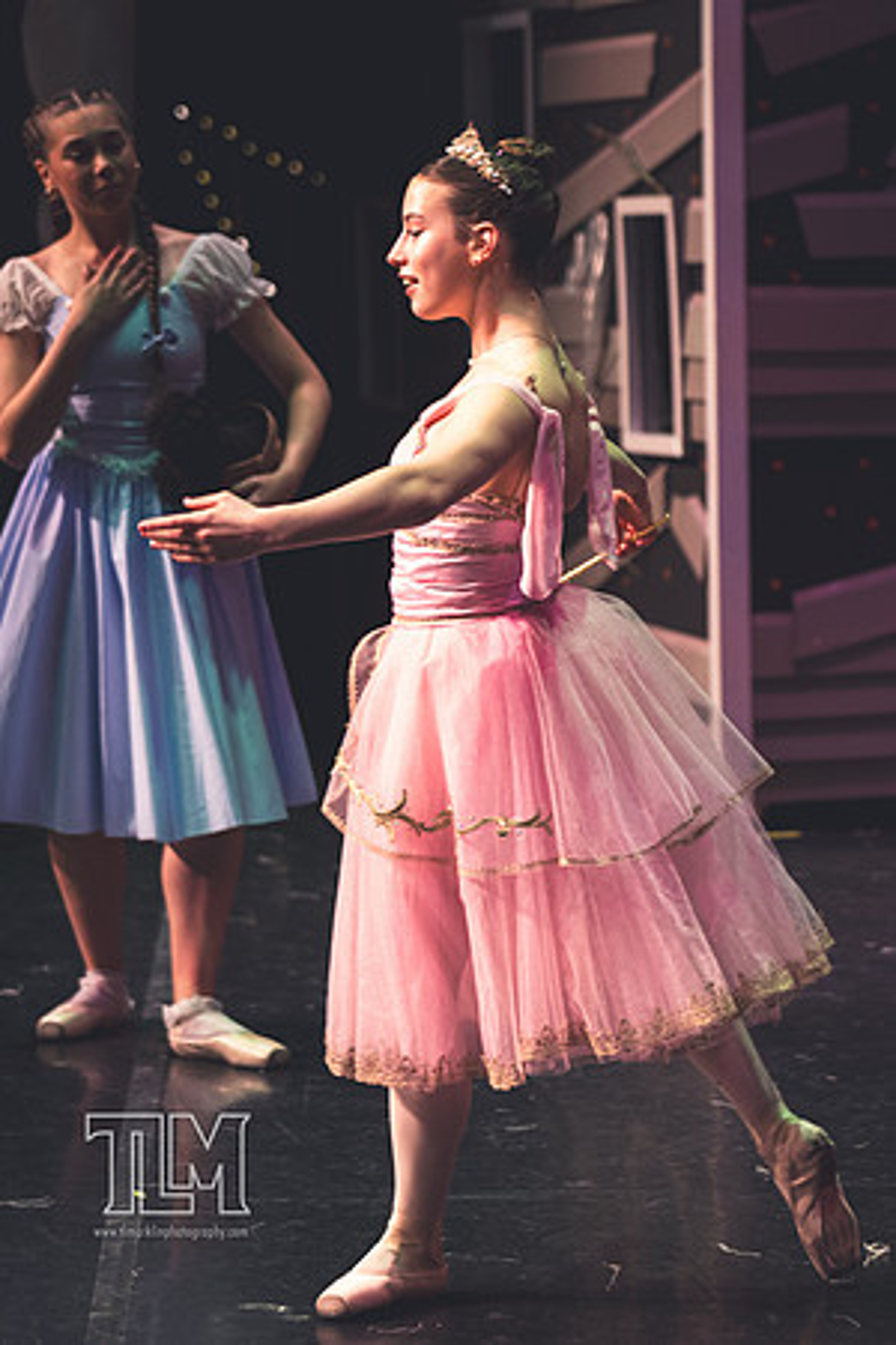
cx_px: 843
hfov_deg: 9.6
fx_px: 5320
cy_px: 672
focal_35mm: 143
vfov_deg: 14.4
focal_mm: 95
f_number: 2.8
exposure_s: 1/250
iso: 1600
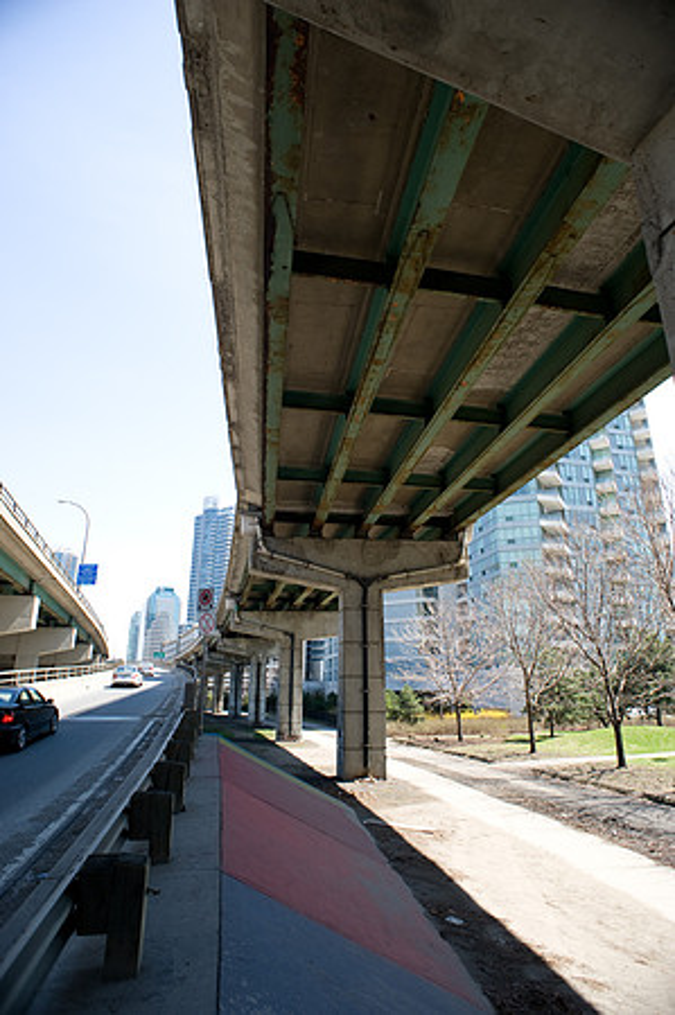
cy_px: 508
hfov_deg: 61.8
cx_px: 338
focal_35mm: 20
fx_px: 564
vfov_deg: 84.0
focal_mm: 20
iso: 200
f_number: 5.6
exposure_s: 1/500
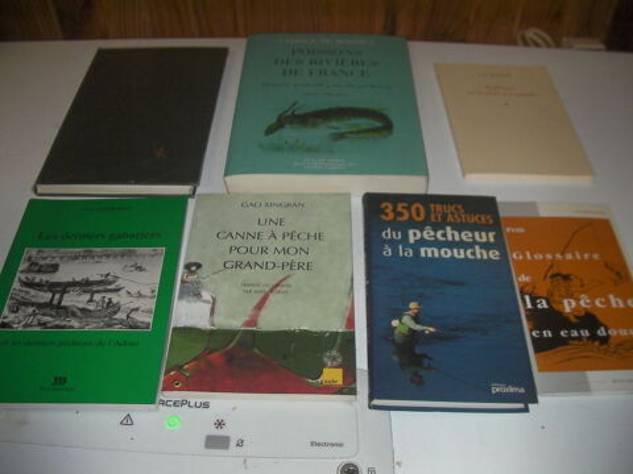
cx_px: 316
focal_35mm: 38
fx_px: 695
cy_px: 237
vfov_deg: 37.7
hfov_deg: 49.0
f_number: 3.5
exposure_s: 1/30
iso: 200
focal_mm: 6.3
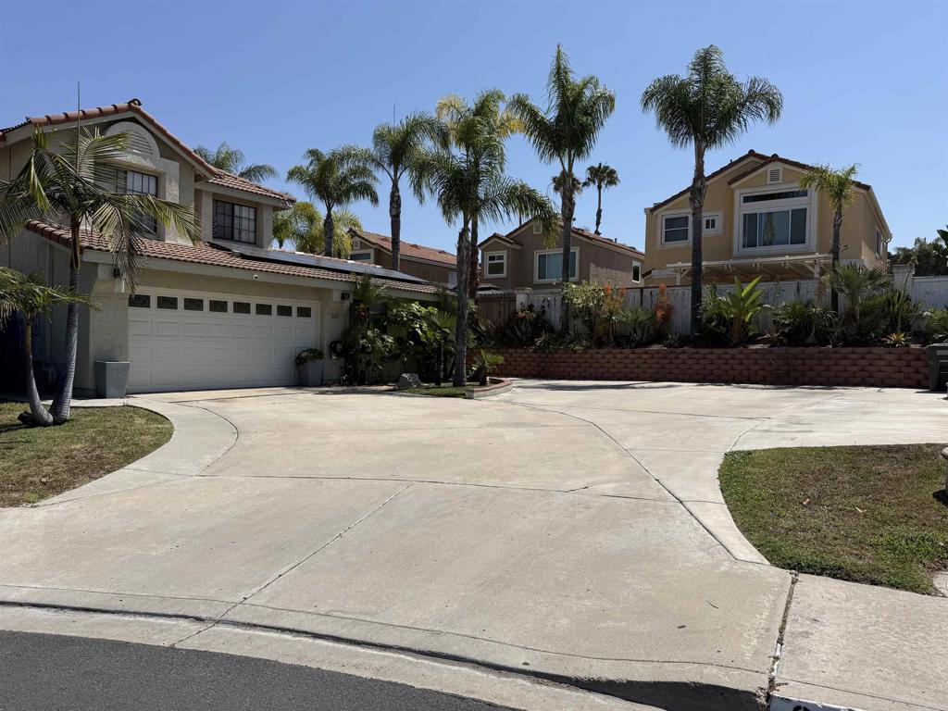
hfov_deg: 71.6
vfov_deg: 56.8
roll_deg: -0.7
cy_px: 356
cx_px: 474
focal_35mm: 24
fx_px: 657
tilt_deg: +0.3
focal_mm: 6.76
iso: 80
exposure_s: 1/8130
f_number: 1.78
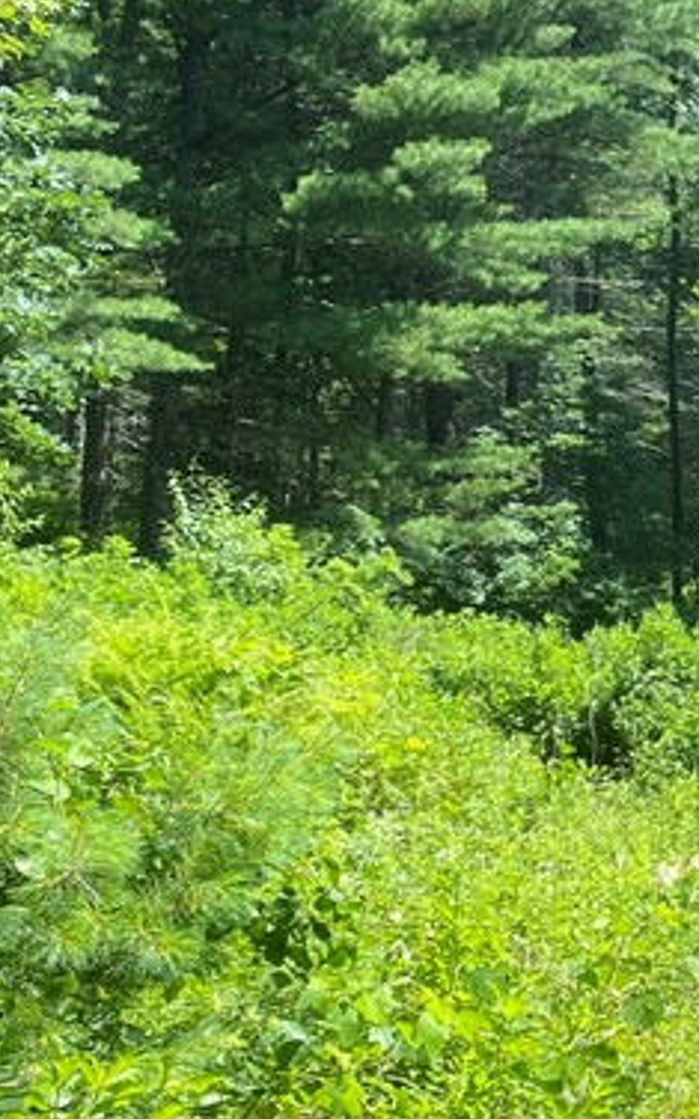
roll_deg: -0.8
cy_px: 470
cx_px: 1261
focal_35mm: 75
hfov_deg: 15.1
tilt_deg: +1.2
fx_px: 2286
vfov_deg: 27.5
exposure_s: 1/662
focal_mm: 4.25
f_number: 1.8
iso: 32
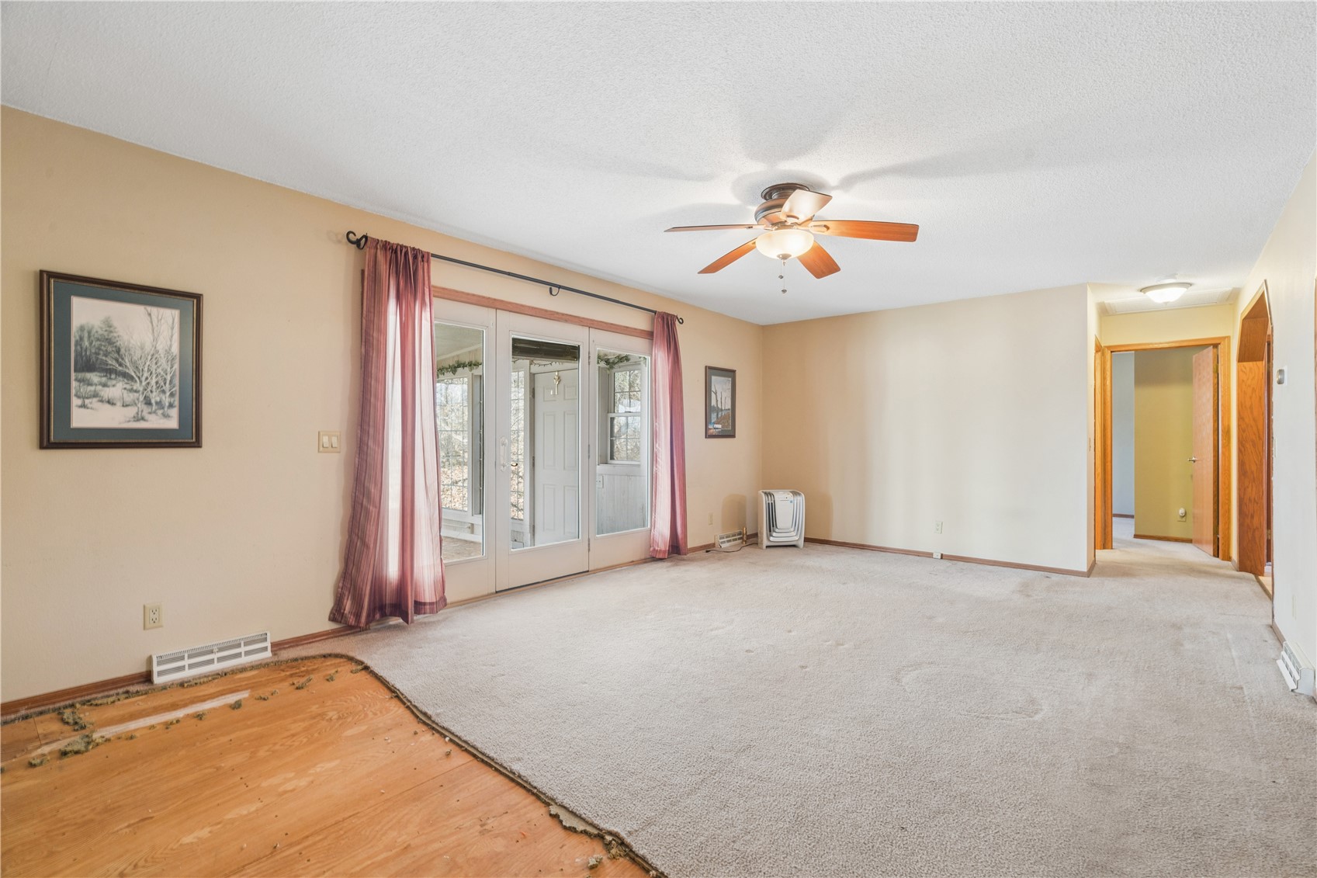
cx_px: 658
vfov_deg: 73.7
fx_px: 585
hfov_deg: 96.7
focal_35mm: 16
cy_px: 439
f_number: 10
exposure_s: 1/2.5
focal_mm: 16
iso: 400
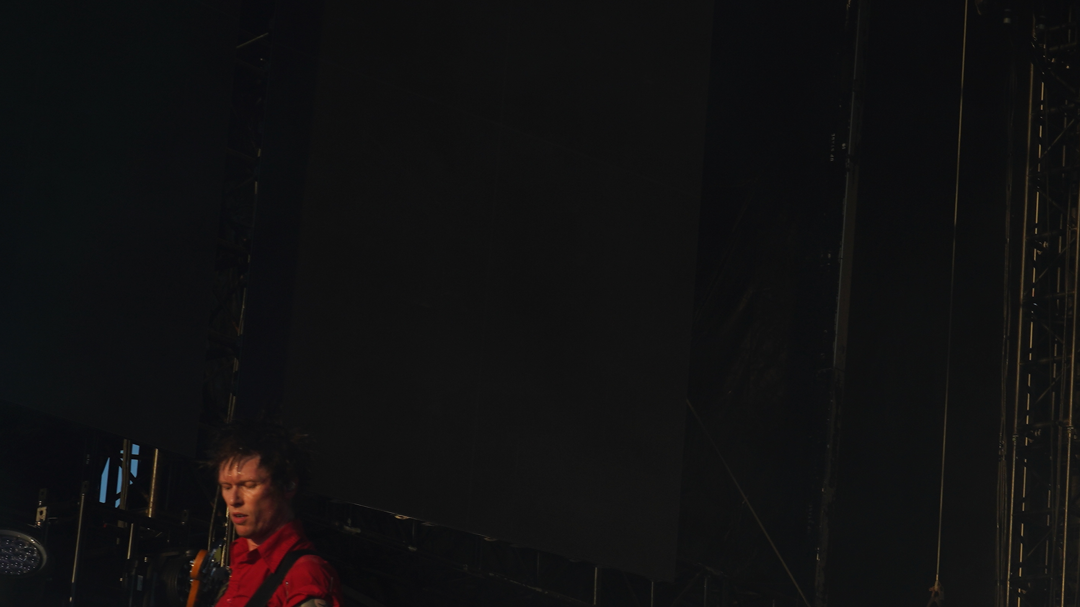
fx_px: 2806
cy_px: 610
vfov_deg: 12.2
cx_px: 883
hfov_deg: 21.5
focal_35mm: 98
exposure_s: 1/400
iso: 100
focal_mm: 44
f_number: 8
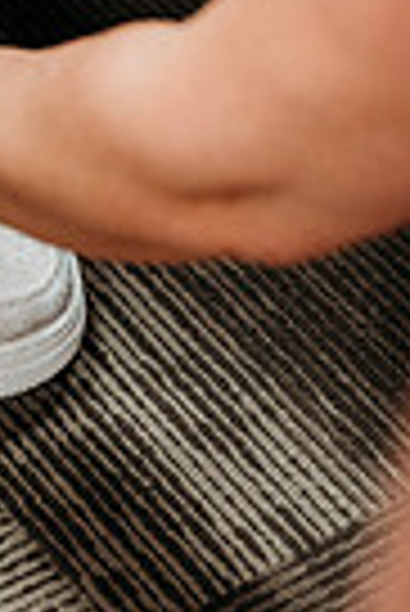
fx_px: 3936
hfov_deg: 5.9
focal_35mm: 231
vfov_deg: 8.9
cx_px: -101
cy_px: 50
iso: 2000
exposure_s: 1/320
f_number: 3.2
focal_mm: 70
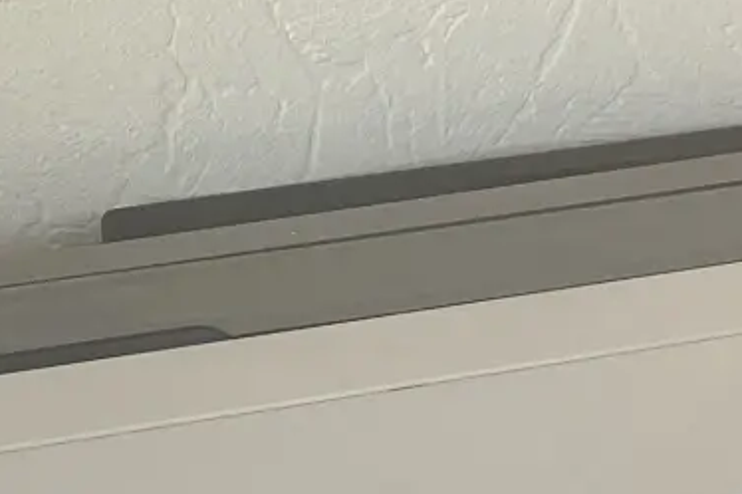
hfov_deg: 14.3
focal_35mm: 139
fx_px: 2864
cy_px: 242
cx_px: -129
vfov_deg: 9.9
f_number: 1.6
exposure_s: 1/121
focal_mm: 5.1
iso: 100
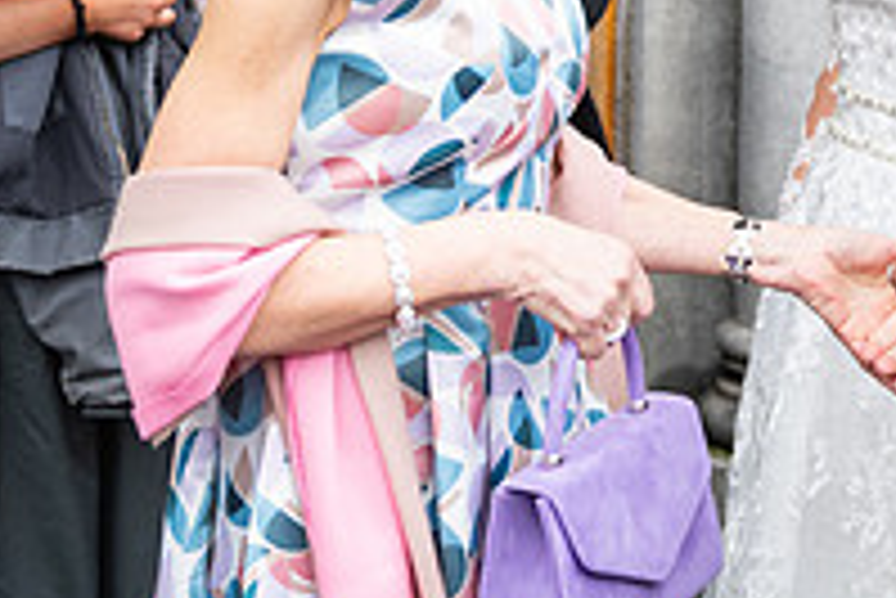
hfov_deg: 19.0
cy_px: -83
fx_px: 2615
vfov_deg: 12.8
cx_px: 860
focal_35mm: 105
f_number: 3.5
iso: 125
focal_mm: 36
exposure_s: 1/160
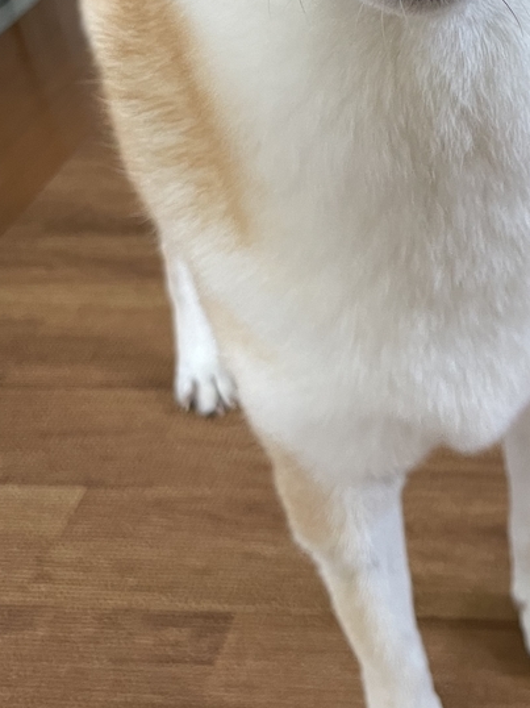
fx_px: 1185
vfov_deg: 32.1
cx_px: 514
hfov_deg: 24.2
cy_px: 114
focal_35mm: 58
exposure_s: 1/68
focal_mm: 4.2
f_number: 1.6
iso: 125
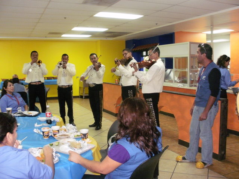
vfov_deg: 39.7
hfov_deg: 51.4
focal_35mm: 36
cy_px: 90
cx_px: 120
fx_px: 249
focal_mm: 6.3
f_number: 3.5
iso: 320
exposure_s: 1/30
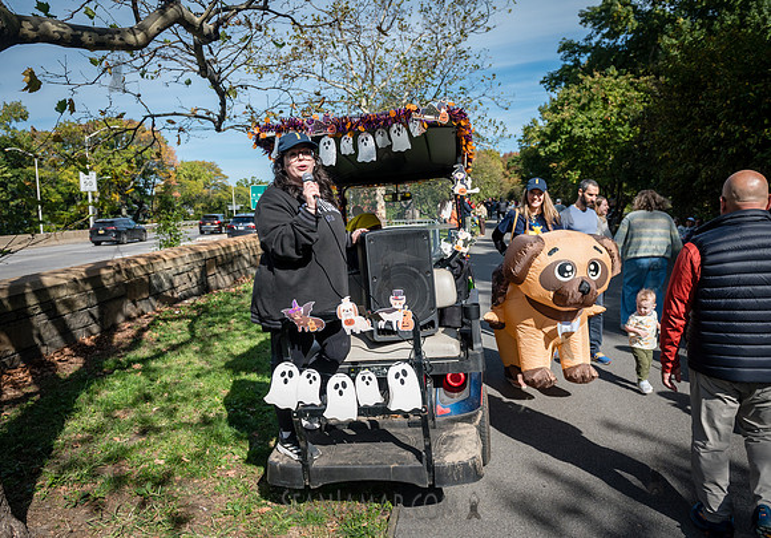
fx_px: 539
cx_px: 366
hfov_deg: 71.1
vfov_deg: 53.1
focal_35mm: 25
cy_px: 269
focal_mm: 24
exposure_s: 1/6400
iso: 1000
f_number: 5
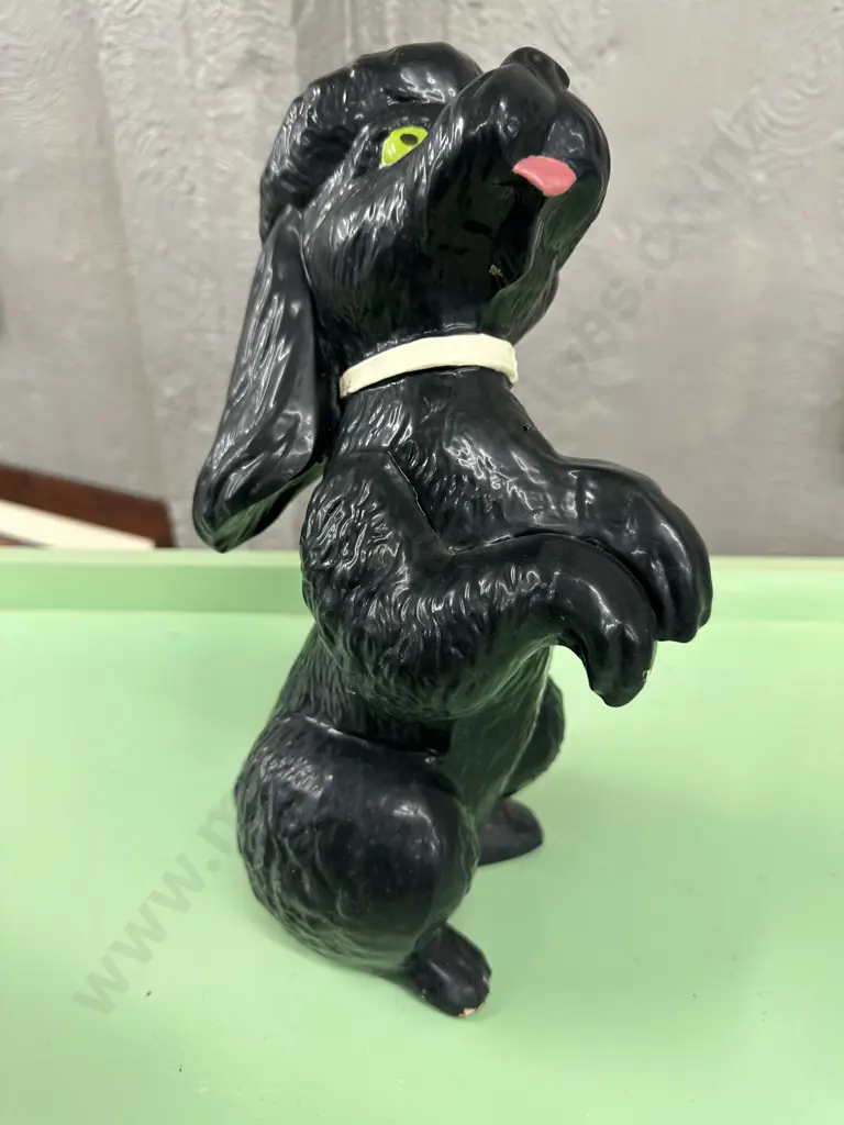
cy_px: 562
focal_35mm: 24
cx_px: 422
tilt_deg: -29.4
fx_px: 780
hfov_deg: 56.8
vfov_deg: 71.6
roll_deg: +0.1
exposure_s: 1/50
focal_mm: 6.86
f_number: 1.78
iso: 125
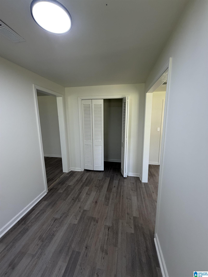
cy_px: 138
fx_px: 112
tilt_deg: -10.3
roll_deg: +1.0
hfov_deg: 85.7
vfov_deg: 102.1
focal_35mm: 14
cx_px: 104
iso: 160
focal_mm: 2.22
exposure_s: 1/121
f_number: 2.2
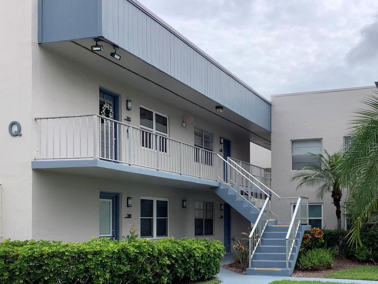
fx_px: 535
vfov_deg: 29.3
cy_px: 210
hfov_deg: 38.6
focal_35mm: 49
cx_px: 240
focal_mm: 3.3
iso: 25
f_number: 2.4
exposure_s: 1/970
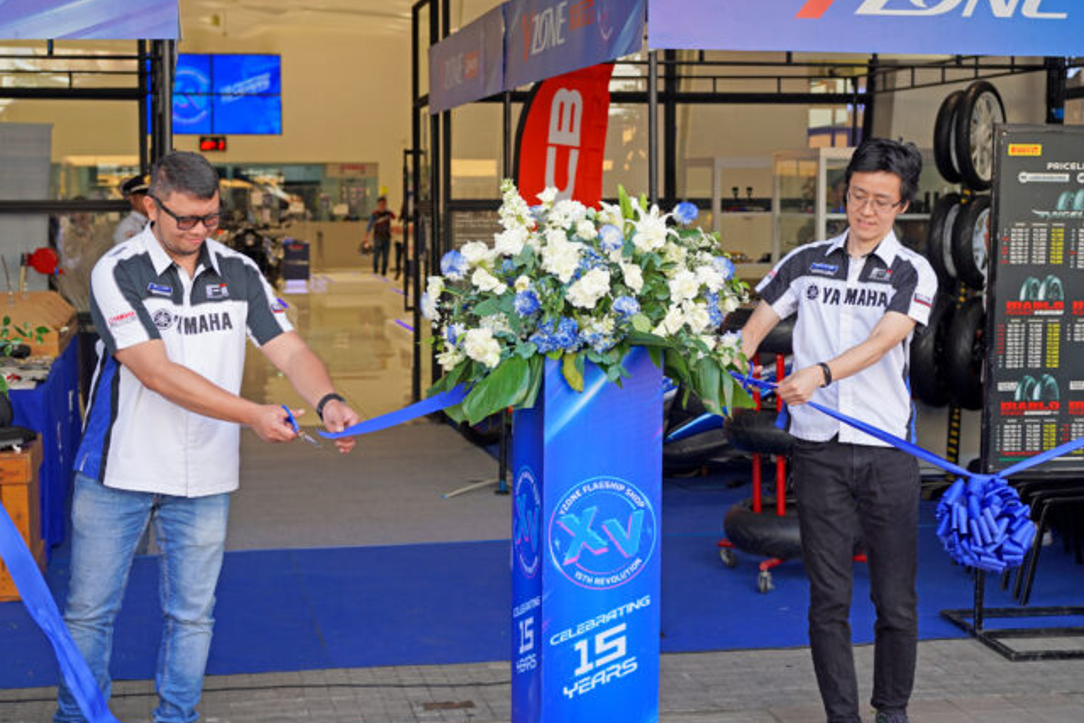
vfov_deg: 22.6
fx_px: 1807
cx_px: 488
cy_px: 308
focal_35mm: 60
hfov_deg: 33.4
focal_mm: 50
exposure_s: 1/160
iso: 125
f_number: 4
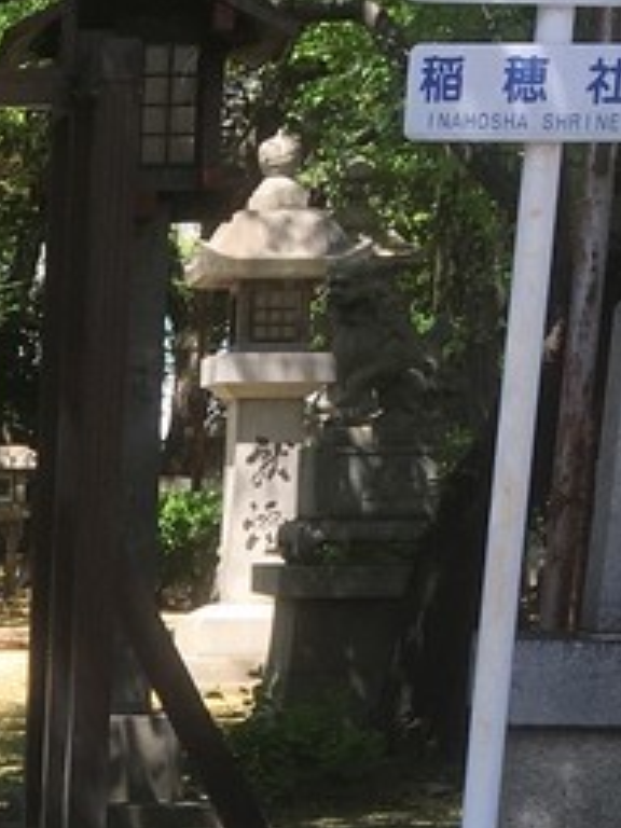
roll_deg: +0.4
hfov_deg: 10.5
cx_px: -330
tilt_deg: -15.0
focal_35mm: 136
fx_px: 3253
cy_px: 1310
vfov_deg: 13.5
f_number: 2.2
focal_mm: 4.15
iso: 25
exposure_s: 1/403
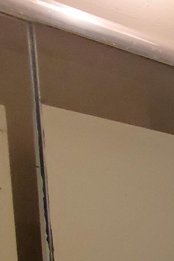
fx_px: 500
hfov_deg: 9.1
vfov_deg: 24.9
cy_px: 350
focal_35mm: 69
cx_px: 638
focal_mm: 1.8
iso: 250
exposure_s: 1/60
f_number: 2.2
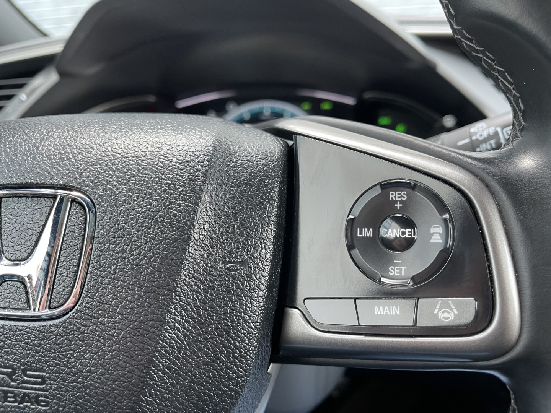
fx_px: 398
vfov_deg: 54.9
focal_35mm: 25
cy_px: 206
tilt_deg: -17.0
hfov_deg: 69.4
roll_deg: +1.5
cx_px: 276
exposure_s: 1/98
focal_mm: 5.1
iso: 125
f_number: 1.6
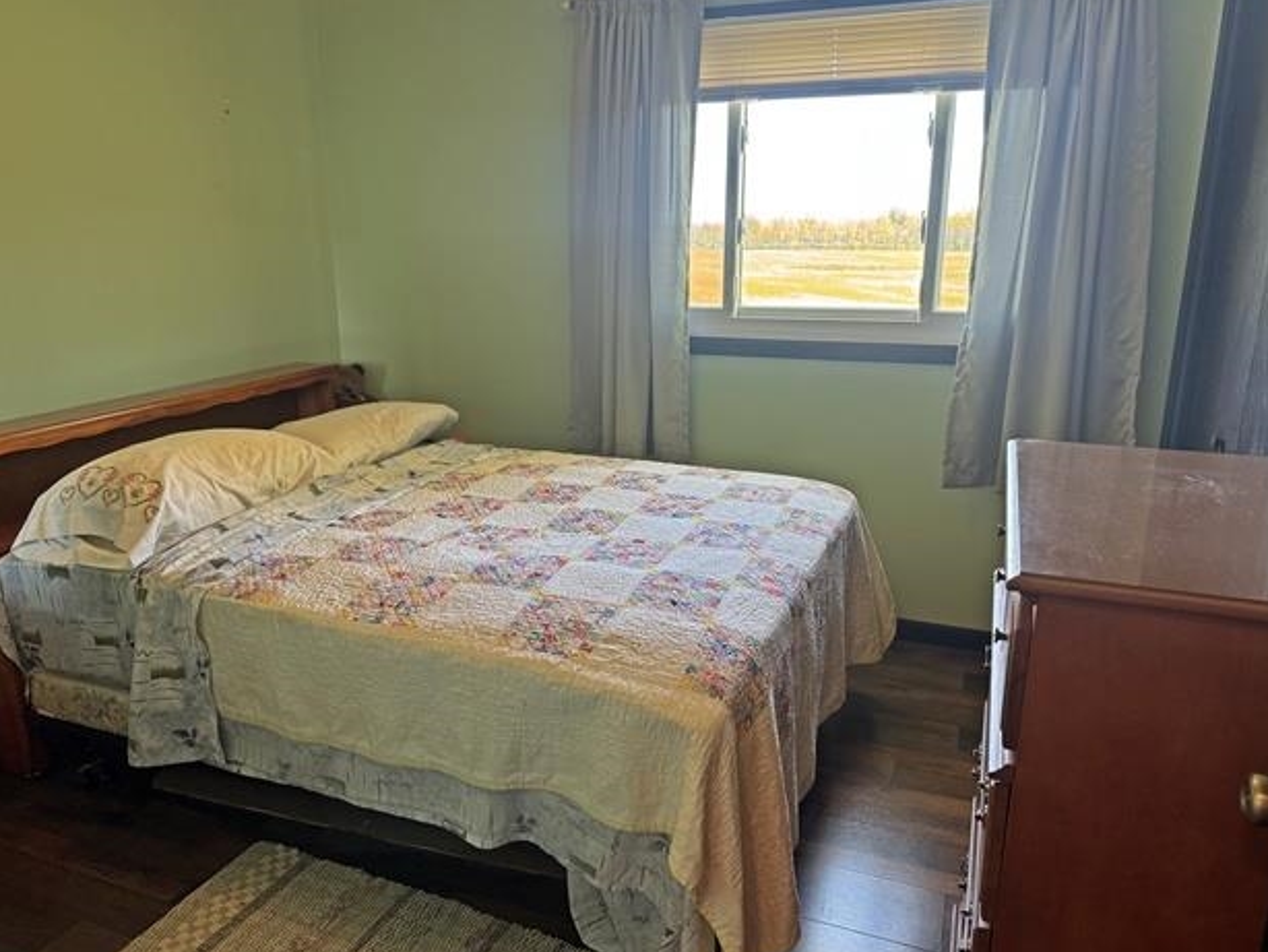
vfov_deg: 54.9
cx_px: 626
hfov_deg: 69.4
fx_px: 916
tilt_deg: -15.7
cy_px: 475
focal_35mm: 25
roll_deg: -0.2
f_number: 1.78
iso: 200
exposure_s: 1/120
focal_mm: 6.76
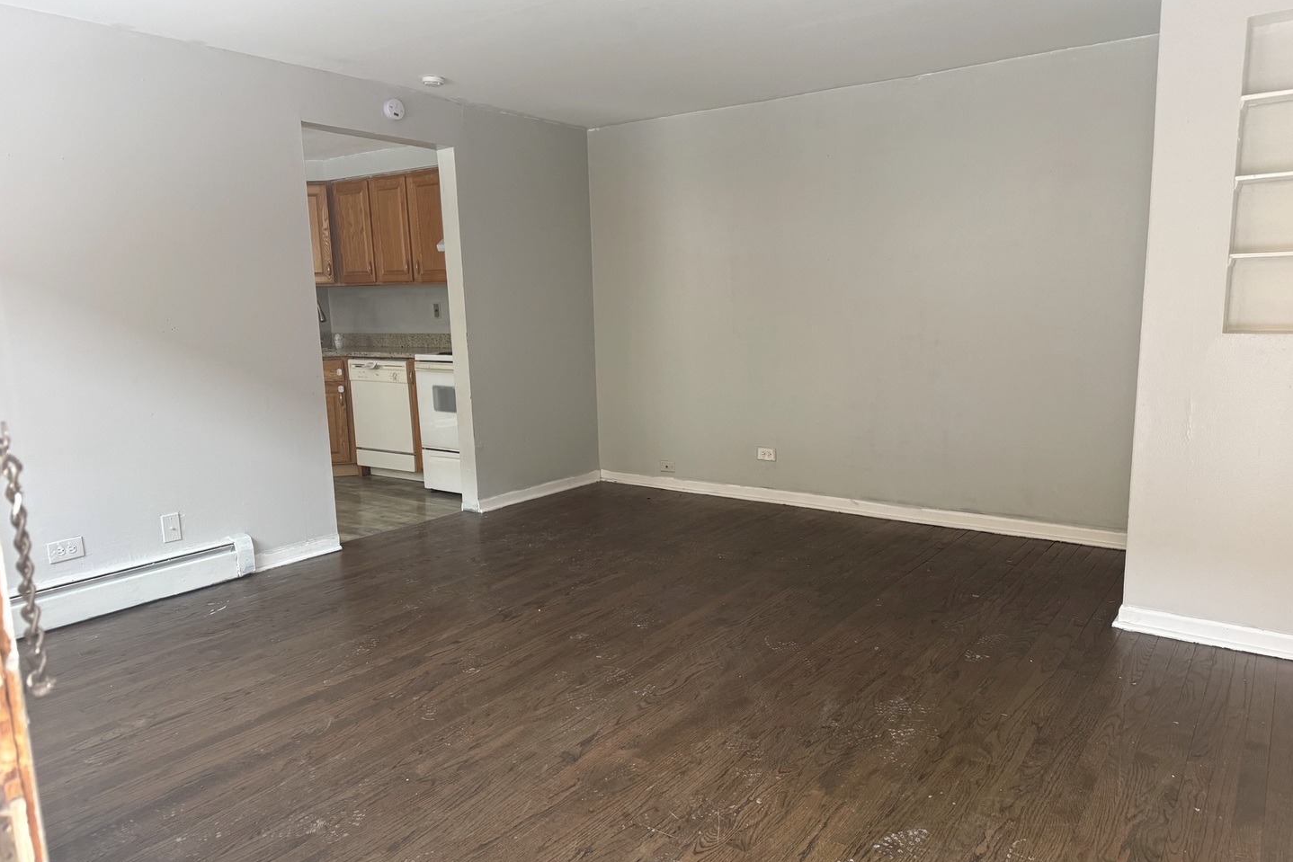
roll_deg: +1.2
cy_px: 451
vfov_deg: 51.3
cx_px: 646
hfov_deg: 71.5
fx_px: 898
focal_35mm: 25
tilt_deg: -9.7
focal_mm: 6.76
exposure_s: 1/60
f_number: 1.78
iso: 250
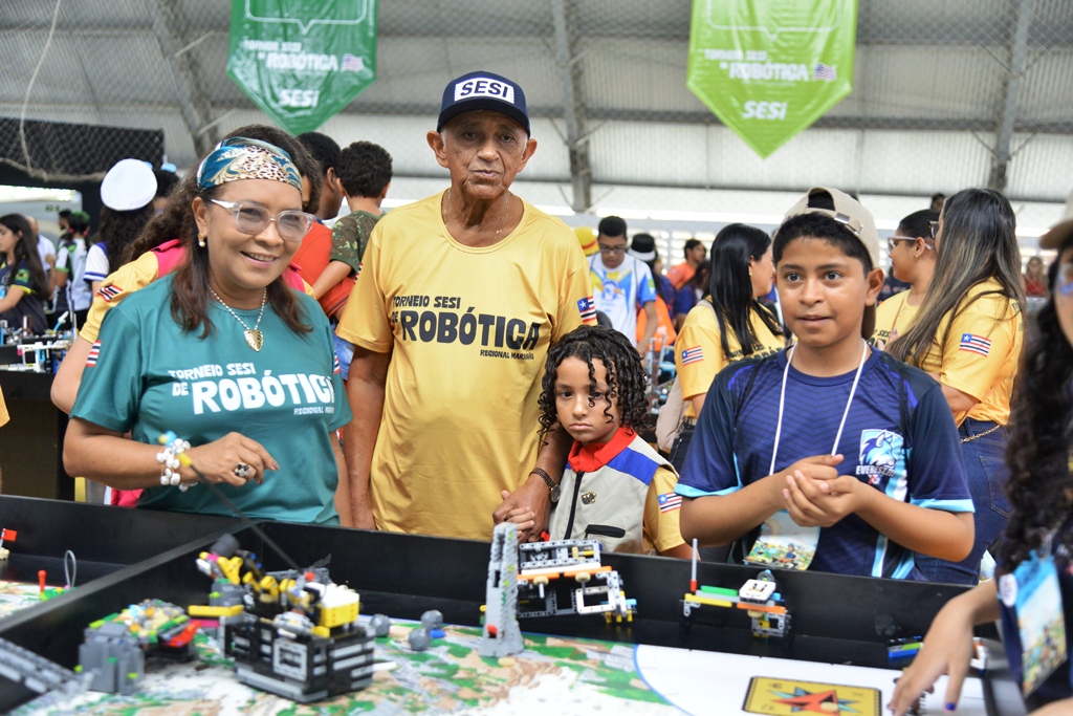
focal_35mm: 48
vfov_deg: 28.1
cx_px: 536
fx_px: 1431
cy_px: 358
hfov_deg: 41.1
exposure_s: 1/320
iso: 3200
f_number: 4
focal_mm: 48
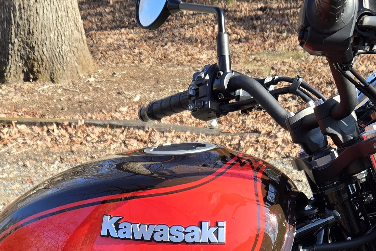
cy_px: 362
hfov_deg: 30.4
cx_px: 149
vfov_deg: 18.6
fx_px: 689
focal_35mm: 66
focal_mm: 5.4
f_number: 1.8
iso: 25
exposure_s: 1/395
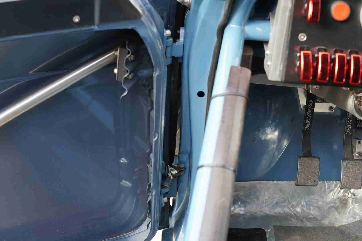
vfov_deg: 29.9
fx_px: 452
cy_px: 120
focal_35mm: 45
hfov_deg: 43.6
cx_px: 181
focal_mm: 30
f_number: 4
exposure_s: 1/60
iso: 320
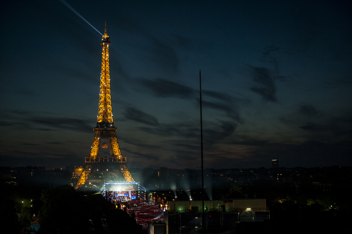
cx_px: 176
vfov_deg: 27.0
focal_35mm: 50
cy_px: 117
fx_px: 489
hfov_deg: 39.6
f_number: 3.5
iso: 1600
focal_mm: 50
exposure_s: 1/125
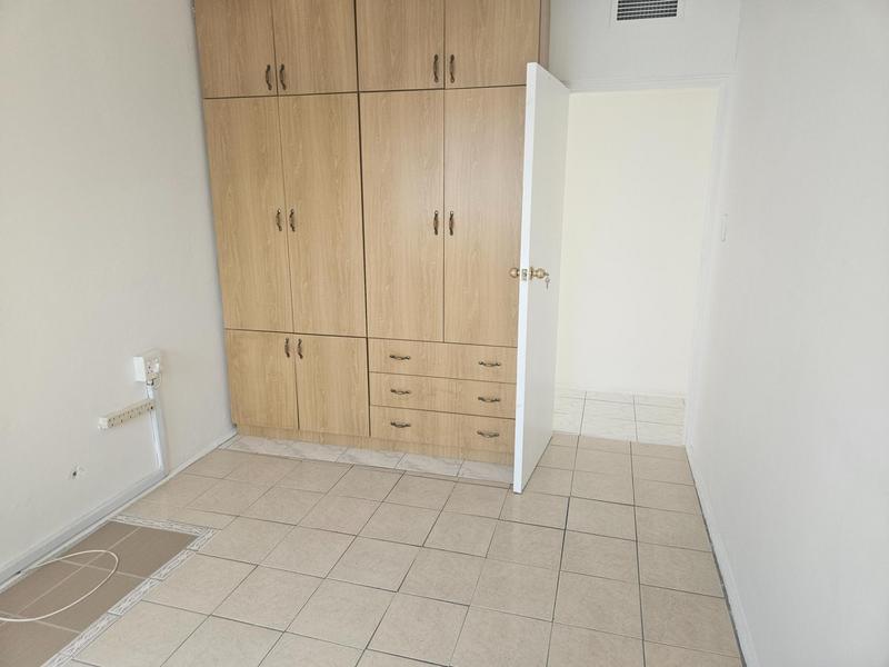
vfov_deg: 58.9
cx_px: 444
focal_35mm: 23
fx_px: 591
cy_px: 334
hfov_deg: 73.9
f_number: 1.8
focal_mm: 5.4
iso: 200
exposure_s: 1/190
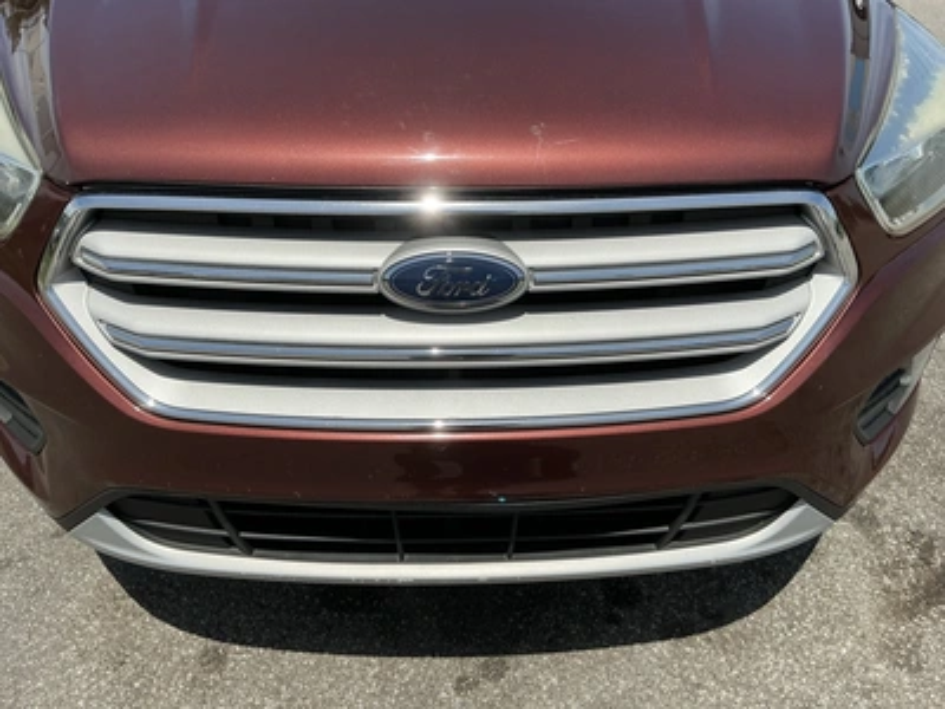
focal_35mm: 28
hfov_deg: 63.4
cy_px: 354
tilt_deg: -33.3
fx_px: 764
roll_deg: -1.3
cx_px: 472
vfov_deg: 49.7
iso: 25
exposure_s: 1/3125
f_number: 1.8
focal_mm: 3
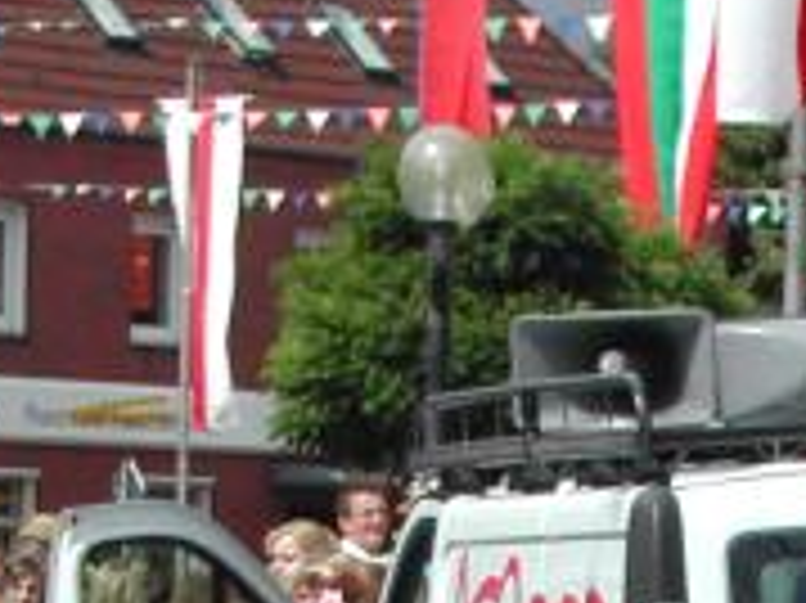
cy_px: 1008
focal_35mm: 407
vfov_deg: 3.6
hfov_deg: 4.9
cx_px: 509
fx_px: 9470
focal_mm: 24
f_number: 4.9
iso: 100
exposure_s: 1/634
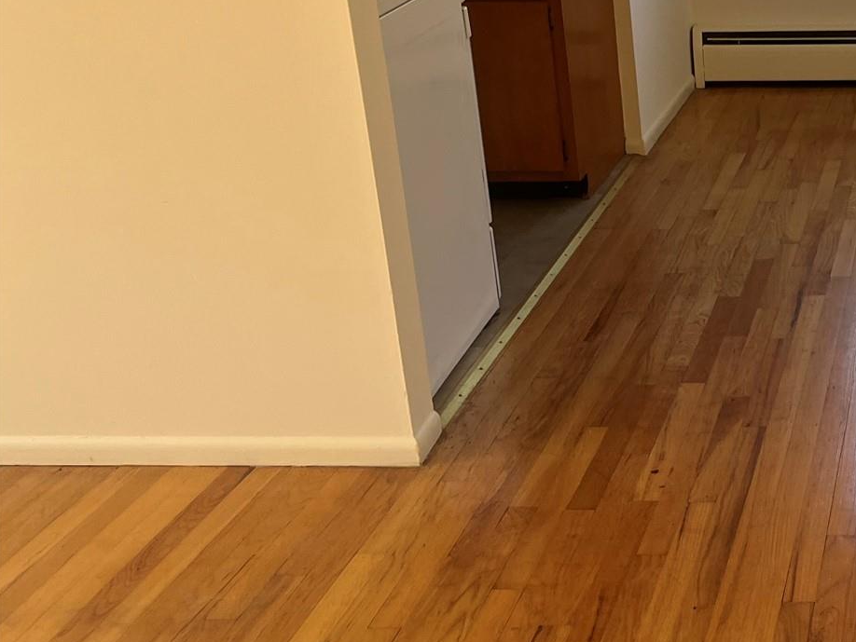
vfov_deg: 25.2
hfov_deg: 29.8
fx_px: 1435
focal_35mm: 58
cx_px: 951
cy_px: 244
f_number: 1.6
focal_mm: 5.1
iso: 80
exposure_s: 1/121
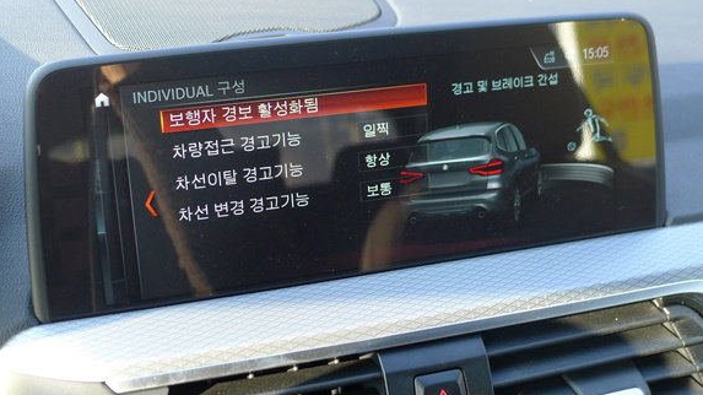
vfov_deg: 22.6
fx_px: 988
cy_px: 172
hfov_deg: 39.2
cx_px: 350
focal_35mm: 53
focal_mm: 10.7
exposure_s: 1/80
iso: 160
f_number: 2.7
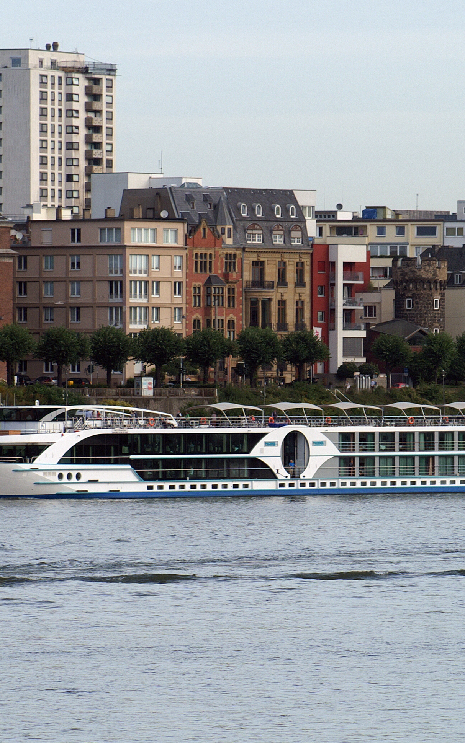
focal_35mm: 322
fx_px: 6528
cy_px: 372
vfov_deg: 6.5
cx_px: 341
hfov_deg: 4.1
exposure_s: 1/160
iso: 100
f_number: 9
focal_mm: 140
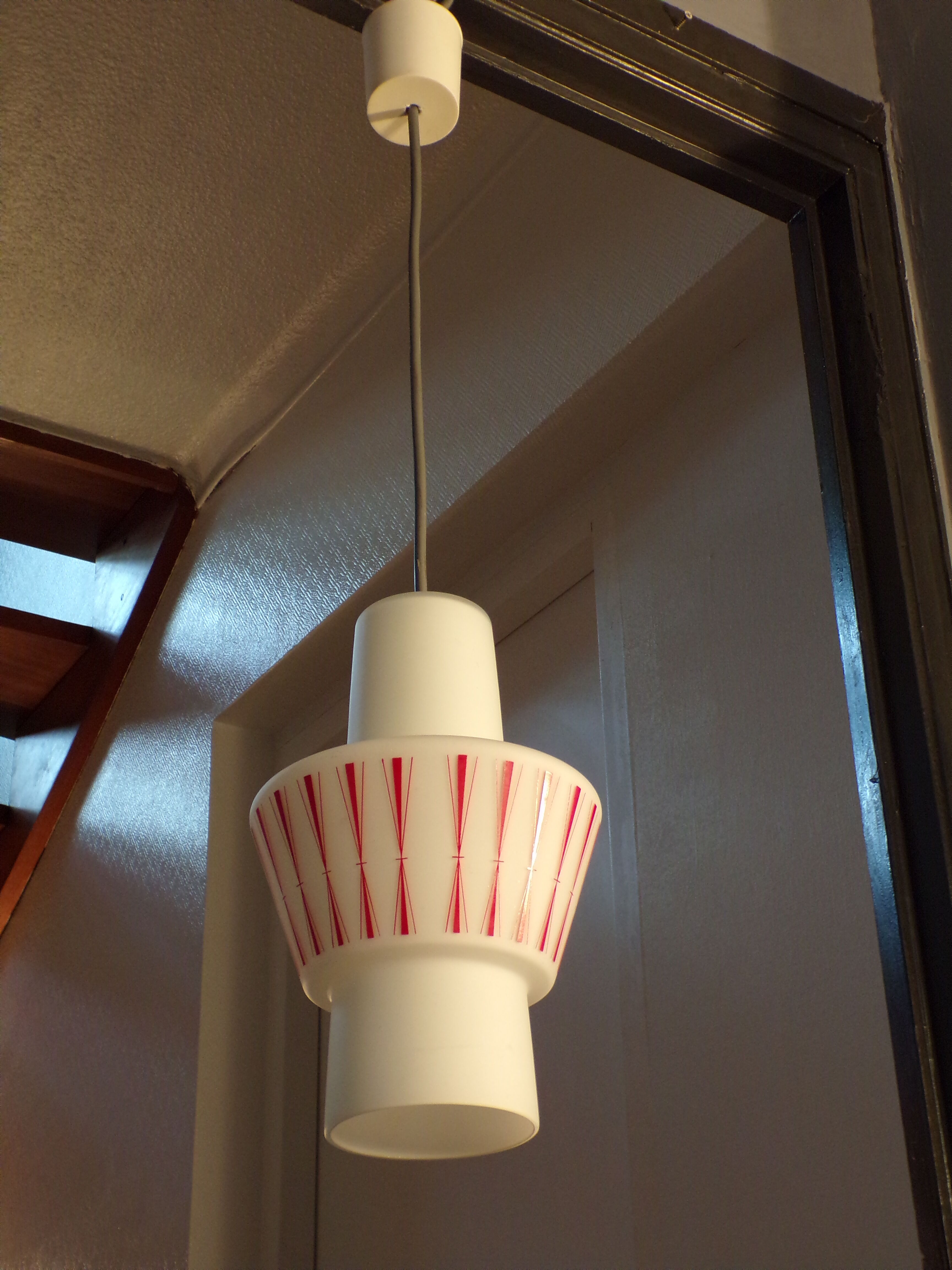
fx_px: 1797
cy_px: 635
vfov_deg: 38.9
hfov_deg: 29.7
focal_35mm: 49
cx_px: 476
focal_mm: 8.7
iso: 246
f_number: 3.5
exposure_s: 1/17
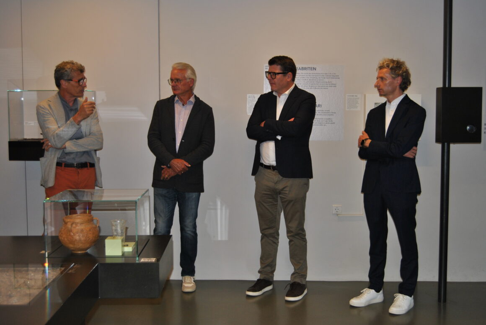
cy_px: 162
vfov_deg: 29.0
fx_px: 629
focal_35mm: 46
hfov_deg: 42.3
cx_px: 243
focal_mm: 31
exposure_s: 1/60
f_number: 4.2
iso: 200
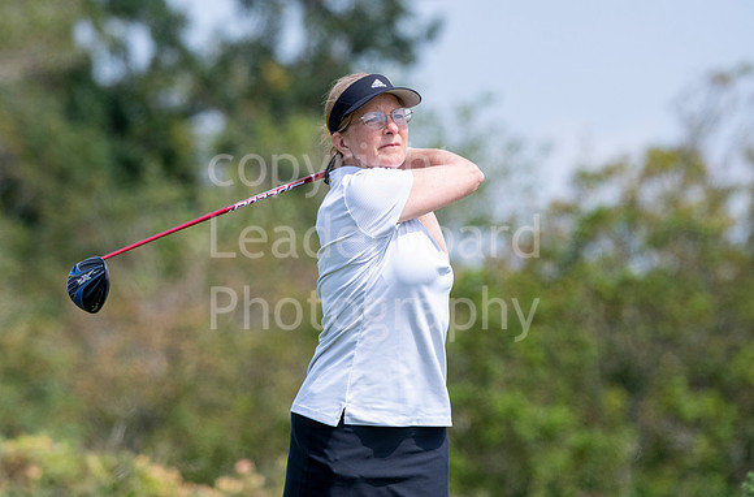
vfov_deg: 2.5
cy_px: 209
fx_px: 11504
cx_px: 323
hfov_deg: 3.8
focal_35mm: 551
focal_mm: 320
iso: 500
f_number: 6.3
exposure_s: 1/1600
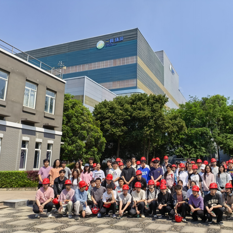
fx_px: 221
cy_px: 118
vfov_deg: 55.6
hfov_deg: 54.8
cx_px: 150
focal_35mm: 29
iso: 50
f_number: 4
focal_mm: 6.98
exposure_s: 1/1221
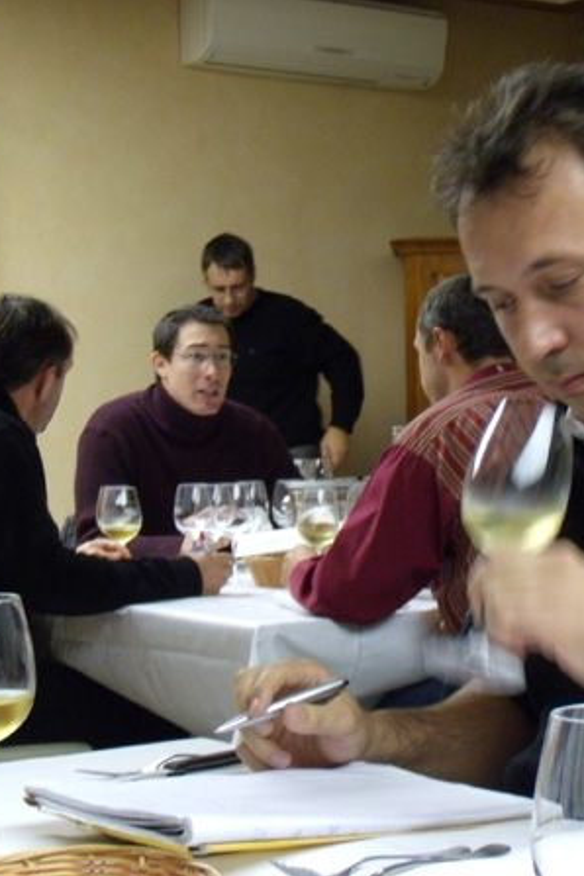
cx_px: 560
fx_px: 1971
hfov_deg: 16.6
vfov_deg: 25.1
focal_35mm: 81
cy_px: 439
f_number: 4
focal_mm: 10.4
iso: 400
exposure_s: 1/30
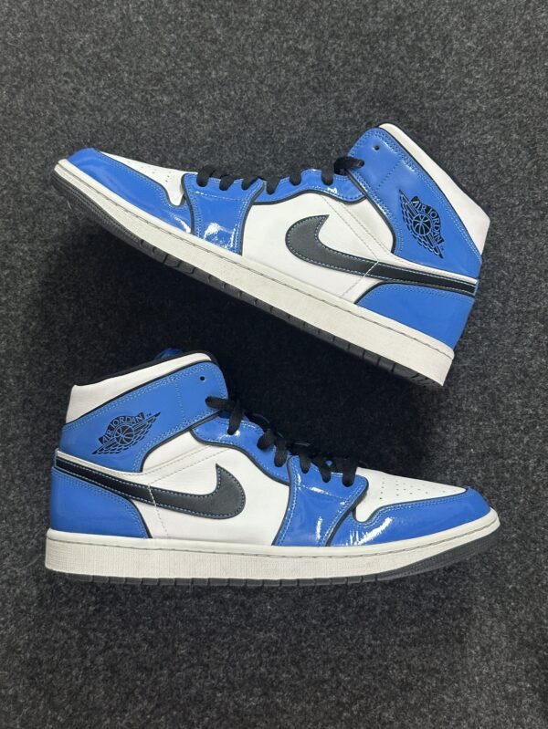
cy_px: 364
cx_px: 274
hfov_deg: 30.3
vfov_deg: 39.6
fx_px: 1012
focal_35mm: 48
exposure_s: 1/50
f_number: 1.78
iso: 250
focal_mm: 6.86
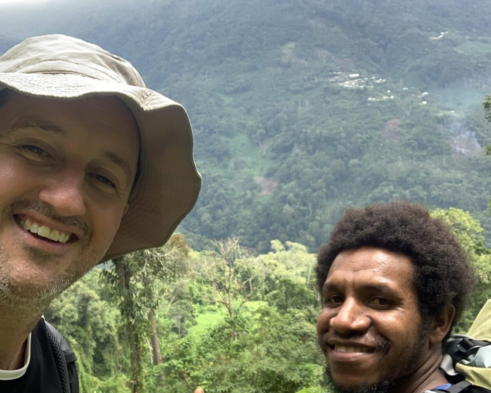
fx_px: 610
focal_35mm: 42
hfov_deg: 43.8
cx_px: 247
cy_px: 231
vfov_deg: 35.6
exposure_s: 1/125
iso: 16
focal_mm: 2.87
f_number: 2.2
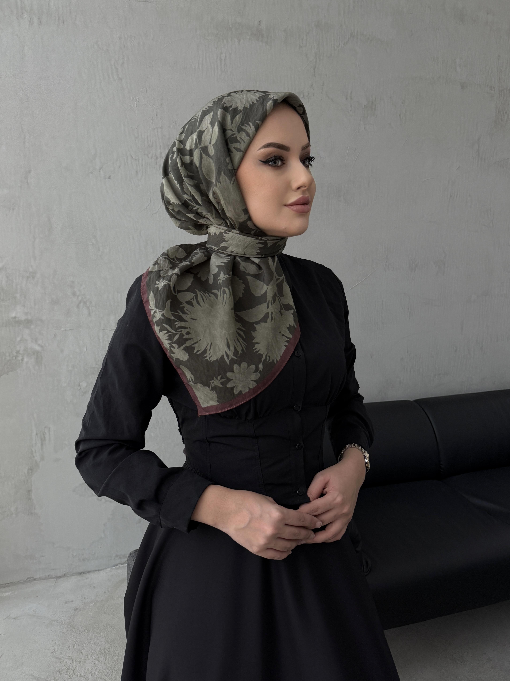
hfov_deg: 56.8
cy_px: 340
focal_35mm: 24
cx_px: 255
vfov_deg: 71.6
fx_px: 471
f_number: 1.78
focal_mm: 6.76
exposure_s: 1/73
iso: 200
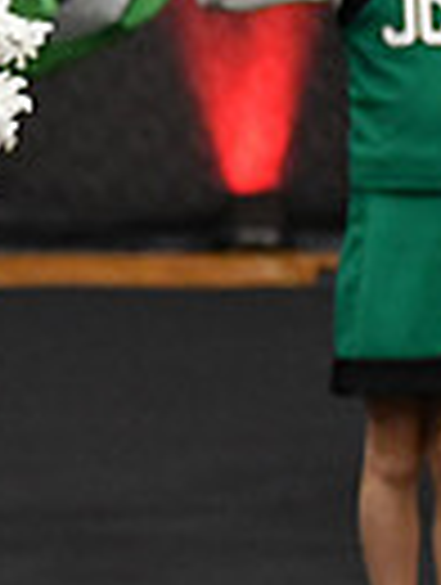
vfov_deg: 2.7
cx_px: -814
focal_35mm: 720
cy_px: 209
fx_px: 12190
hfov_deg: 2.1
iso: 4000
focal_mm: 112
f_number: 2.8
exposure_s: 1/800
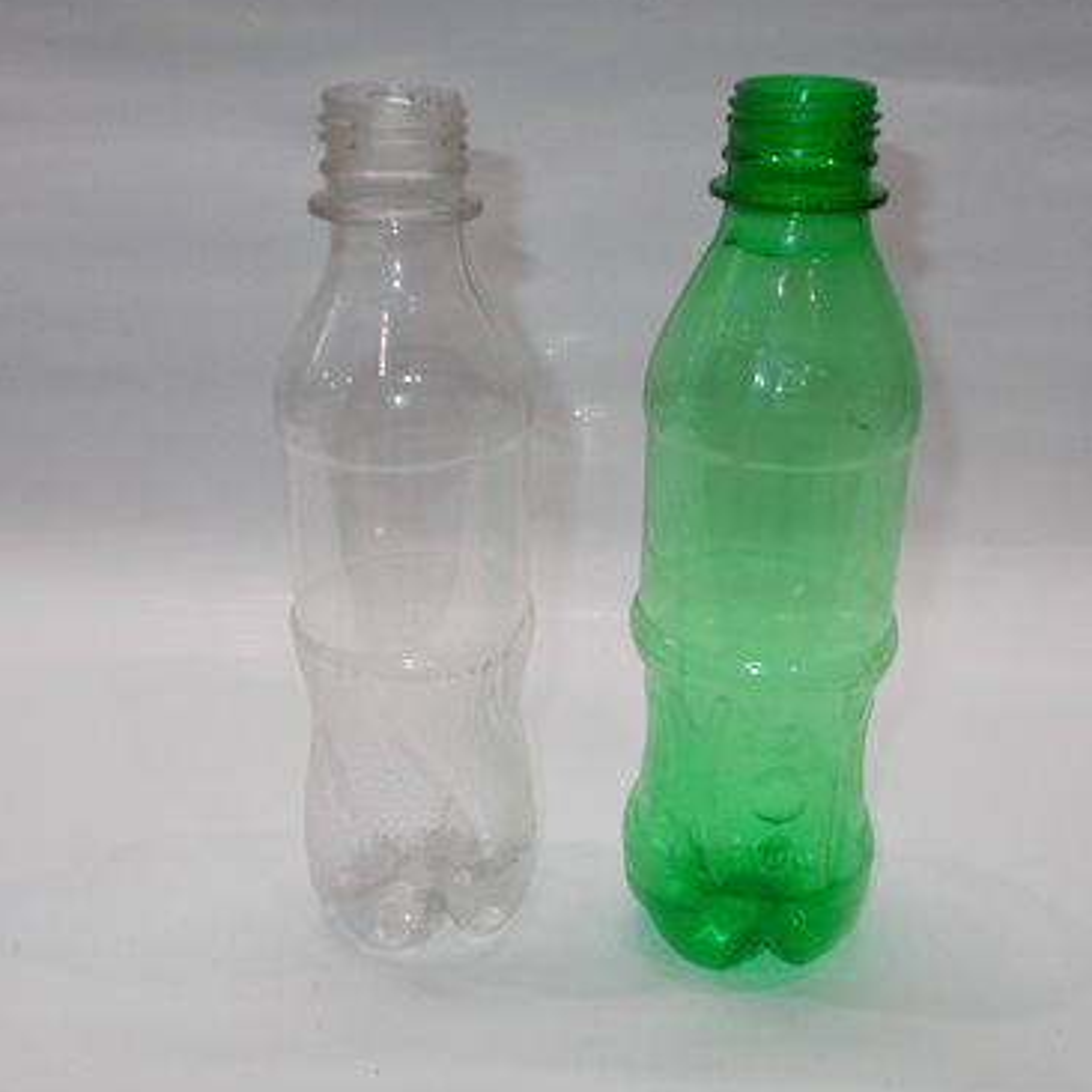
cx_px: 600
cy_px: 539
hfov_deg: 40.9
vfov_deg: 40.9
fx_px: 1463
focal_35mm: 41
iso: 160
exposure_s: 1/25
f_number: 3.6
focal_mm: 6
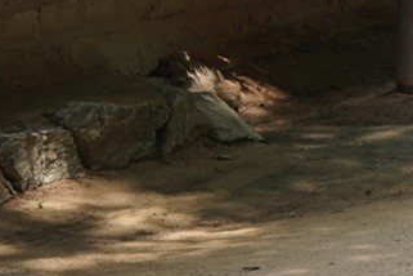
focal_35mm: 218
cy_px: -324
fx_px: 2501
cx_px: 1061
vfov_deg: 6.1
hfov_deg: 8.5
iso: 200
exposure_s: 1/100
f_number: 6.3
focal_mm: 35
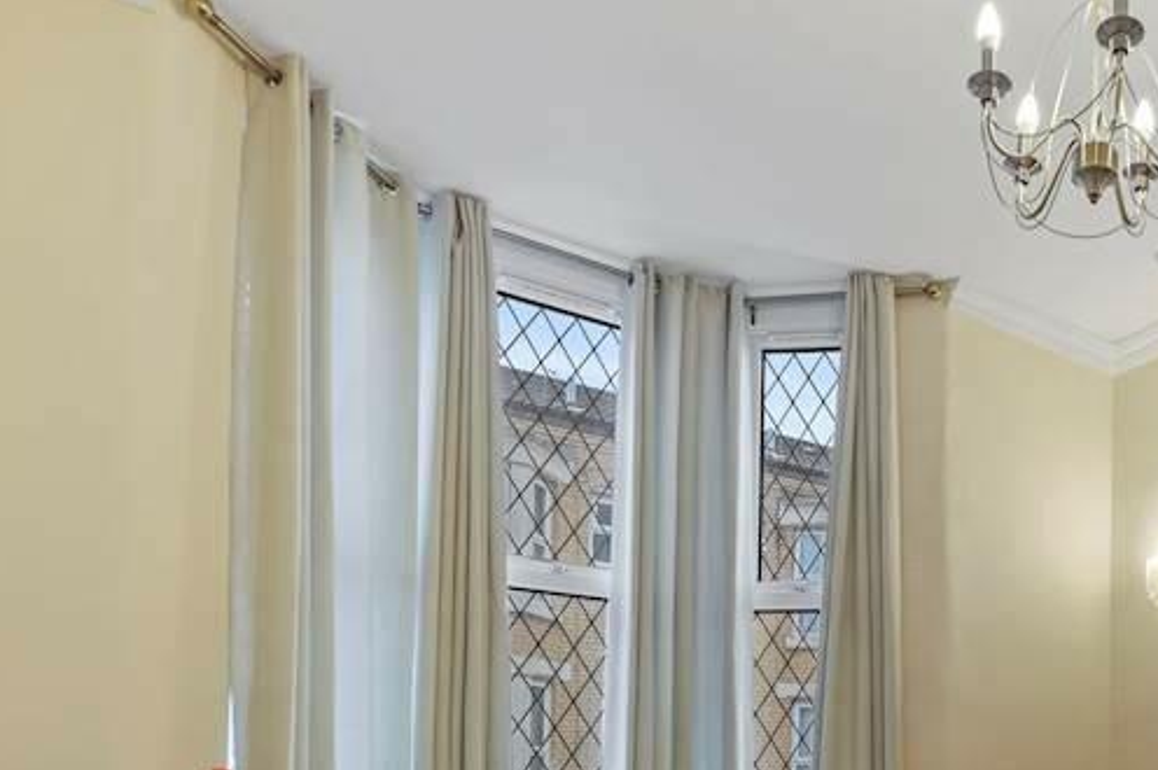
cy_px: 755
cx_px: 997
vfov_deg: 38.0
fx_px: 996
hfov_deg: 54.2
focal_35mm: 31
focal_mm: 10
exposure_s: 1/10
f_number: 4
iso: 400
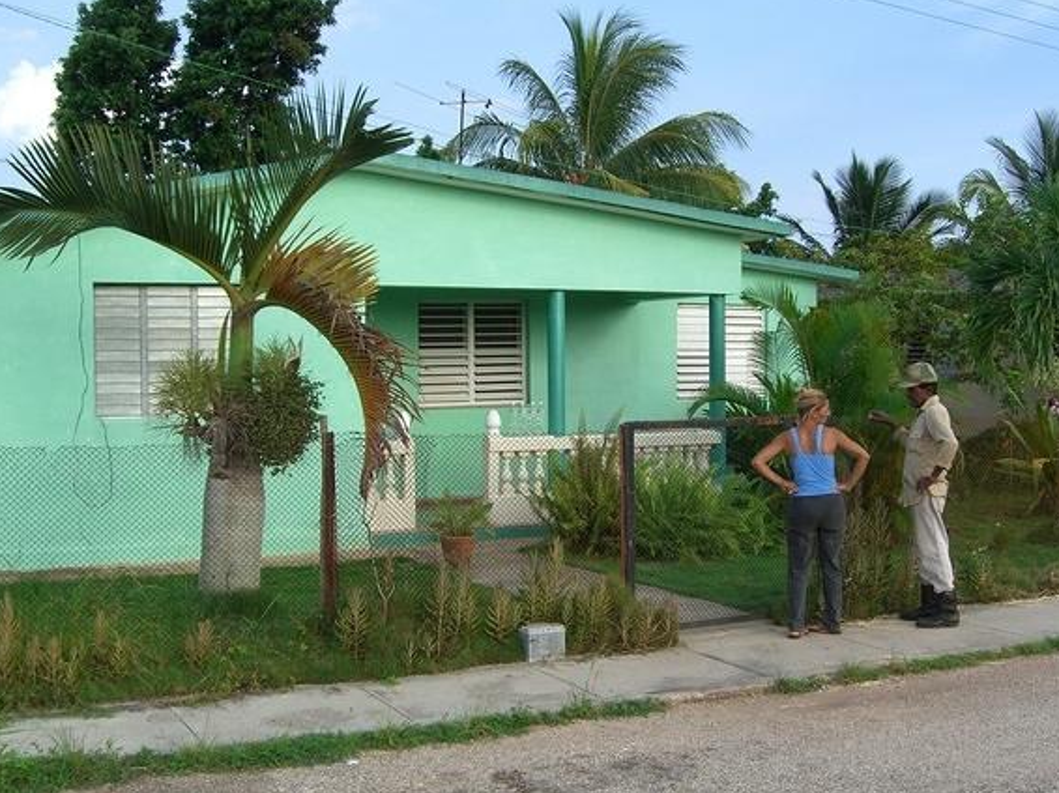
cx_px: 530
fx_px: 1315
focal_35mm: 43
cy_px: 408
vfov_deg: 33.6
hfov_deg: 43.9
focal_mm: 7.9
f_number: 4
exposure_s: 1/250
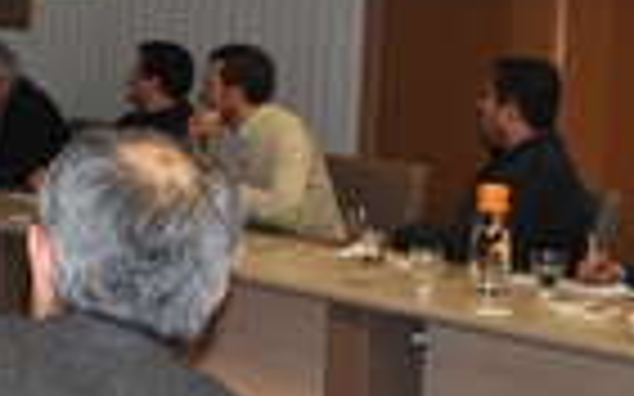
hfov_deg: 17.6
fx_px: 1928
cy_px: 108
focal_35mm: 112
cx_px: -171
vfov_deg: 11.7
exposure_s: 1/60
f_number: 3.8
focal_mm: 23
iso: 200
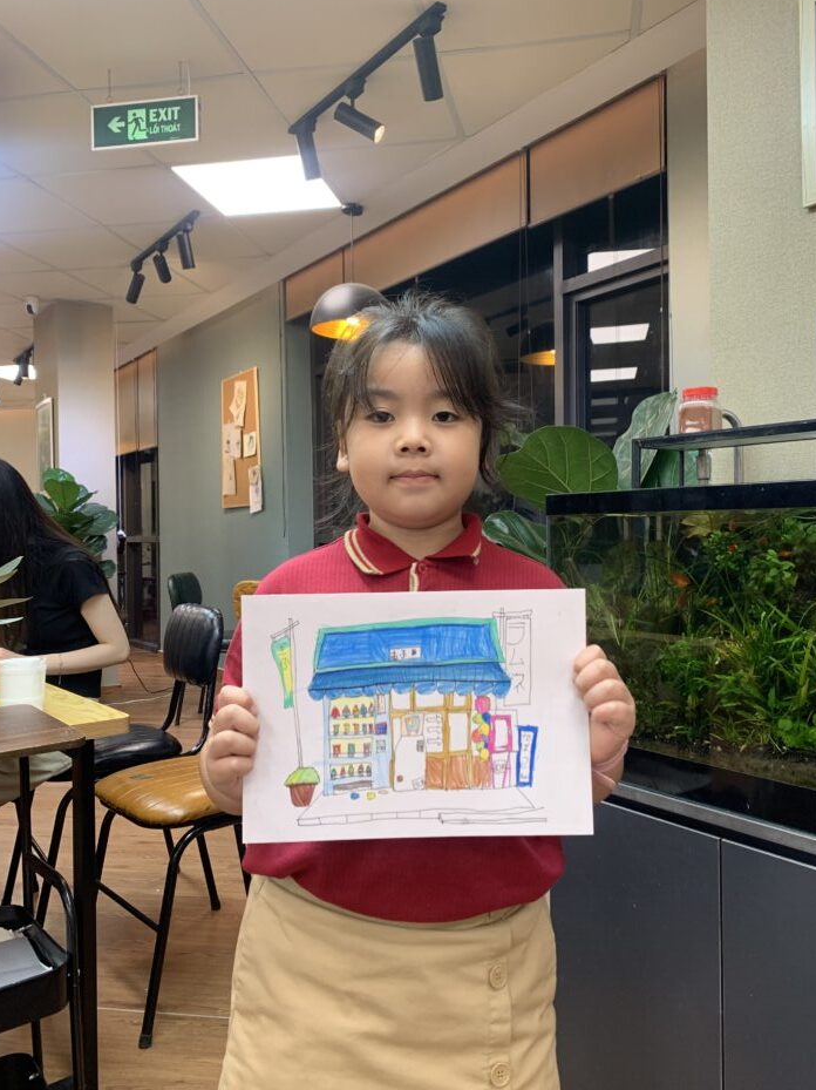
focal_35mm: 28
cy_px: 550
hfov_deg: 49.7
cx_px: 434
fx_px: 881
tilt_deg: -0.4
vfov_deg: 63.5
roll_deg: -0.2
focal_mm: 4.25
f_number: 1.8
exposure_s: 1/76
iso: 100
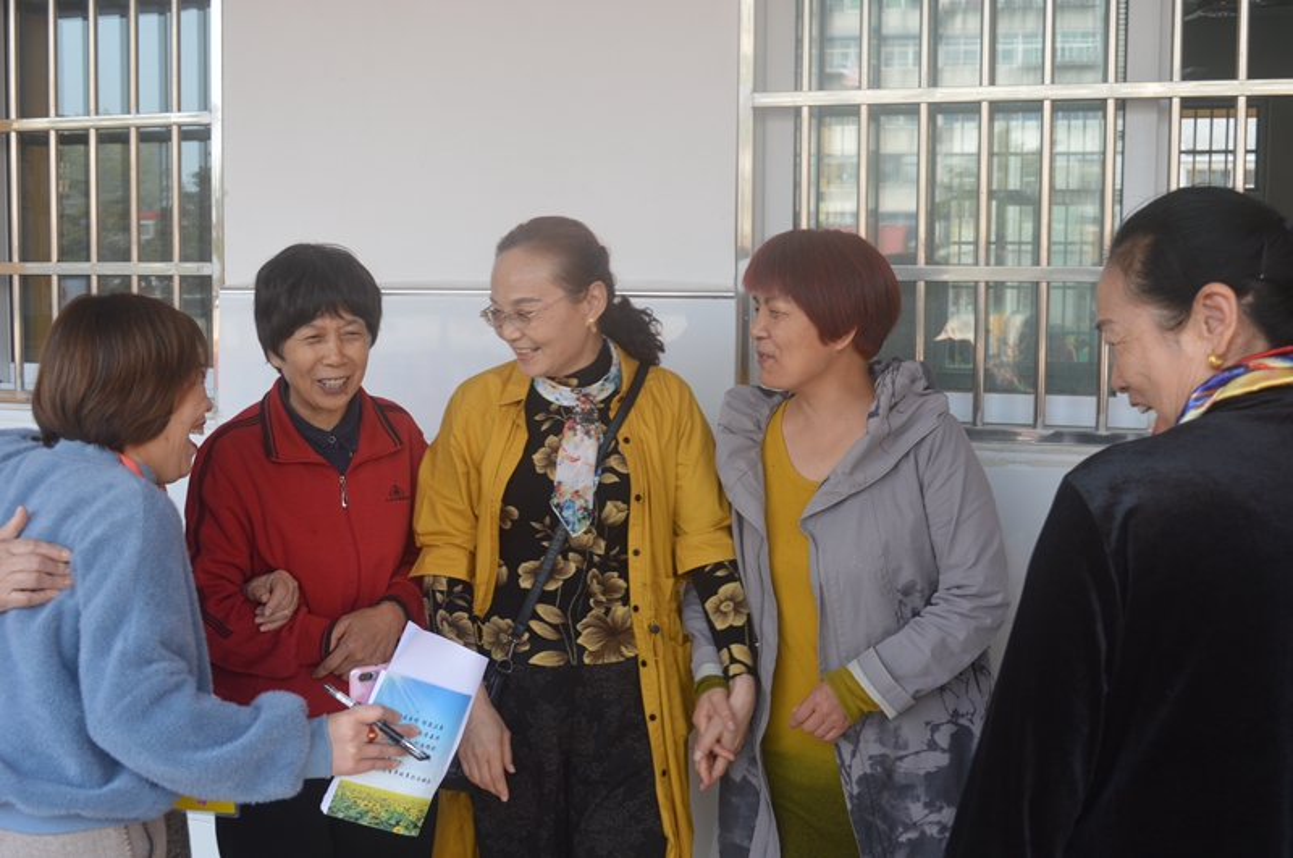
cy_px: 429
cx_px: 646
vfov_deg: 35.4
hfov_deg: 51.3
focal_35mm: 38
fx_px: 1345
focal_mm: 25
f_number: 5.6
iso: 200
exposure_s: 1/125
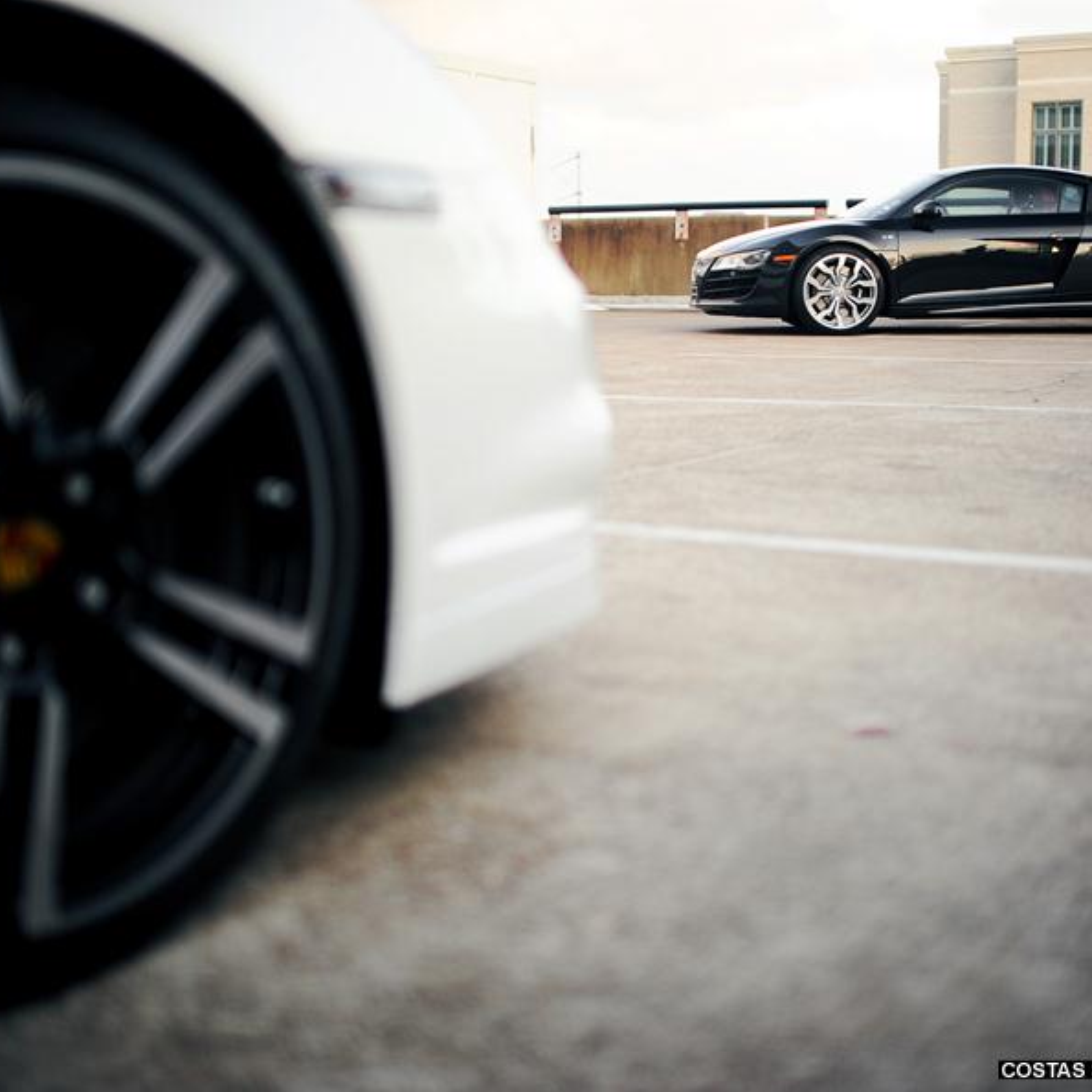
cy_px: 544
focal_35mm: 45
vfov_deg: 37.6
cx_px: 657
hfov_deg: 37.4
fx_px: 1606
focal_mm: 35
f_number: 1.4
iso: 320
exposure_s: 1/500
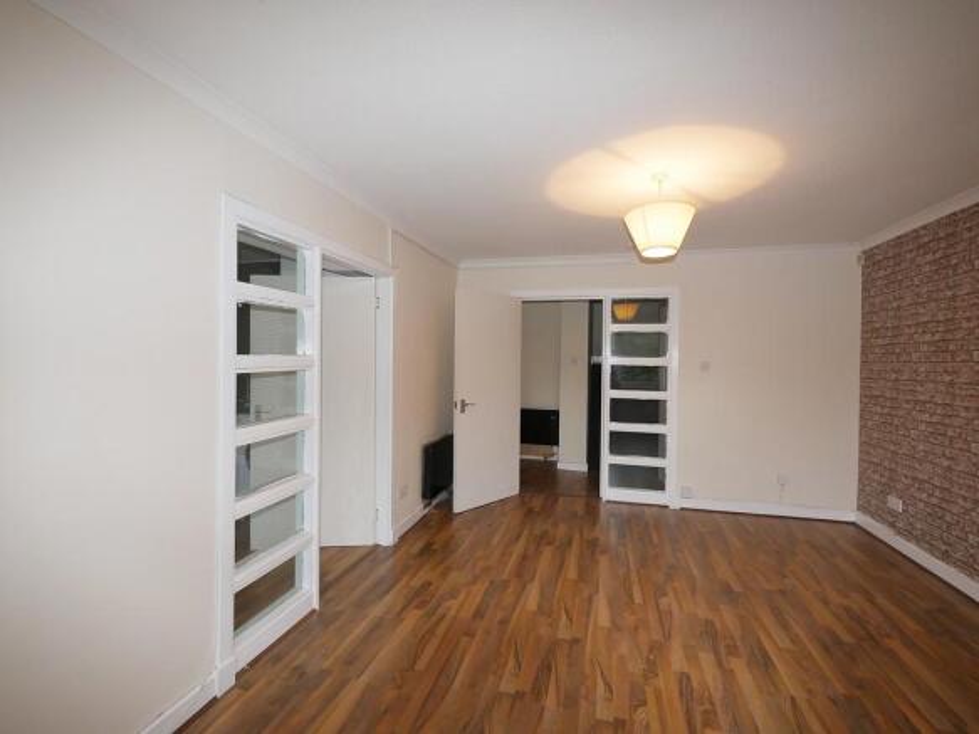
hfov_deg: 94.5
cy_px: 367
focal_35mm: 16
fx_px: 452
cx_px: 490
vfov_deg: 78.1
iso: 800
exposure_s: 1/60
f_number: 4
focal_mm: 8
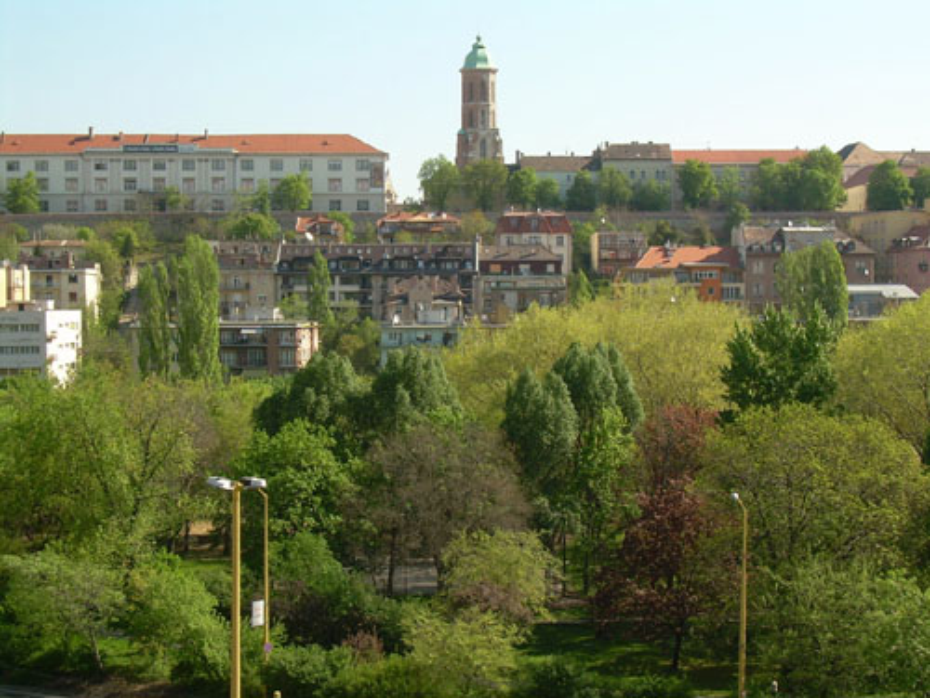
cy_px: 349
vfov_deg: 22.6
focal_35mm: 65
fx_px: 1746
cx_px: 465
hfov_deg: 29.8
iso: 50
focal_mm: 11
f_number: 5.9
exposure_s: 1/177
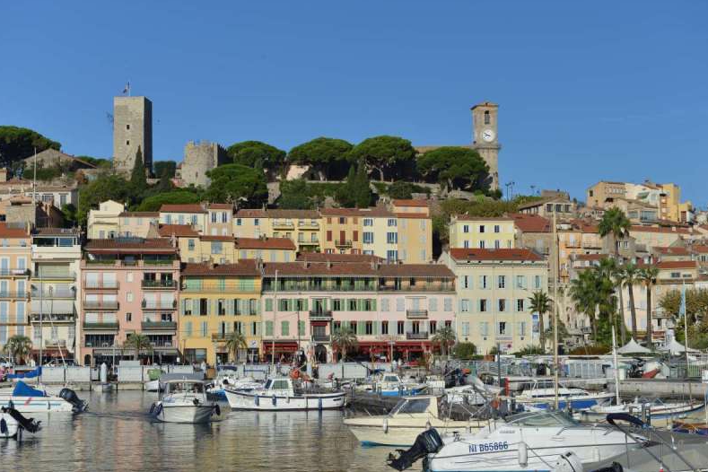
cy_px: 235
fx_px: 1396
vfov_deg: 19.2
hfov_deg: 28.5
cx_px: 354
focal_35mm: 71
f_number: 9
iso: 125
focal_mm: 70
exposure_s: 1/320
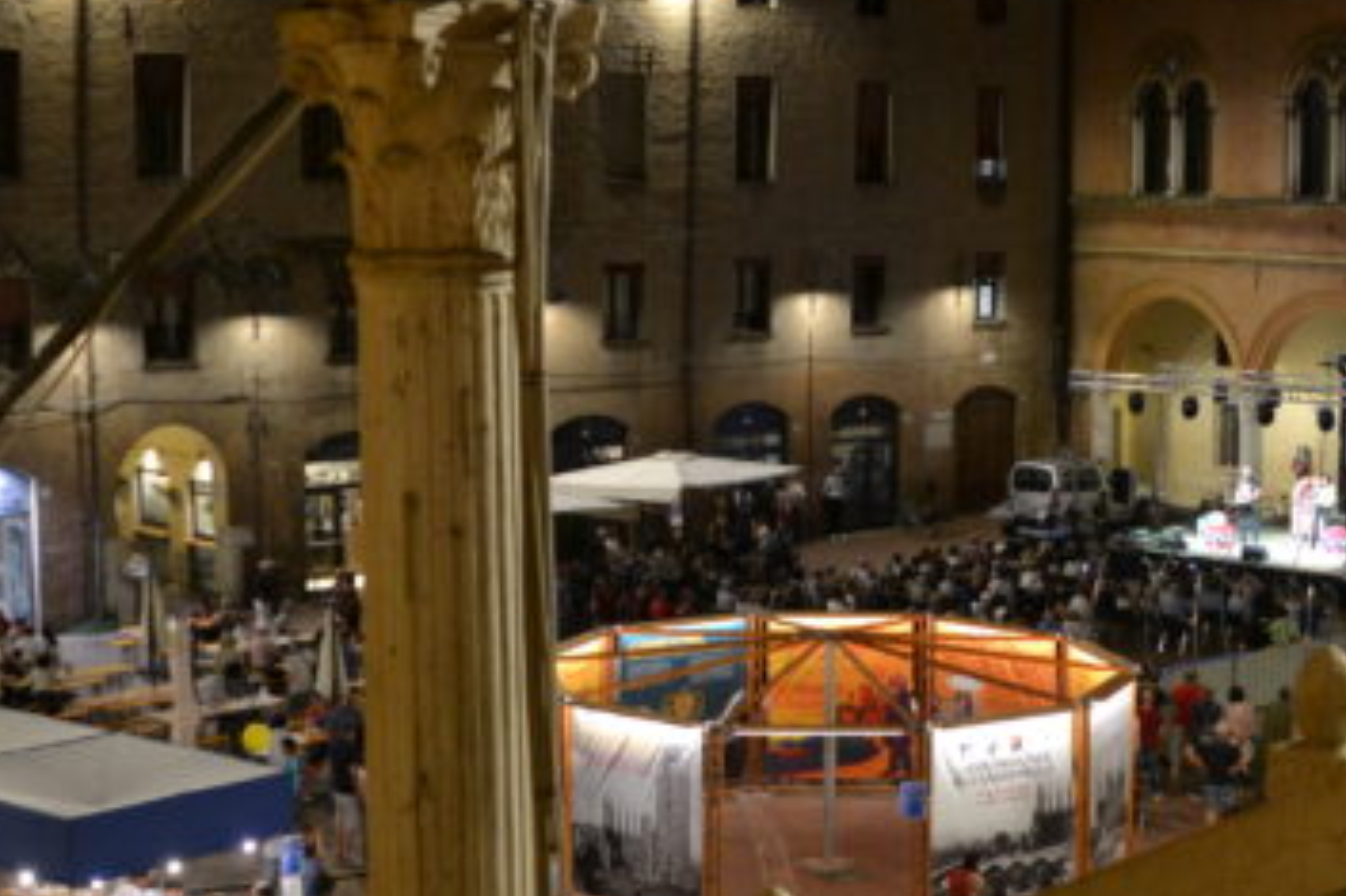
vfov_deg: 20.0
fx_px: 2541
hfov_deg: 29.6
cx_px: 824
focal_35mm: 68
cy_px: 501
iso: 900
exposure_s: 1/15
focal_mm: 20
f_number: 3.5
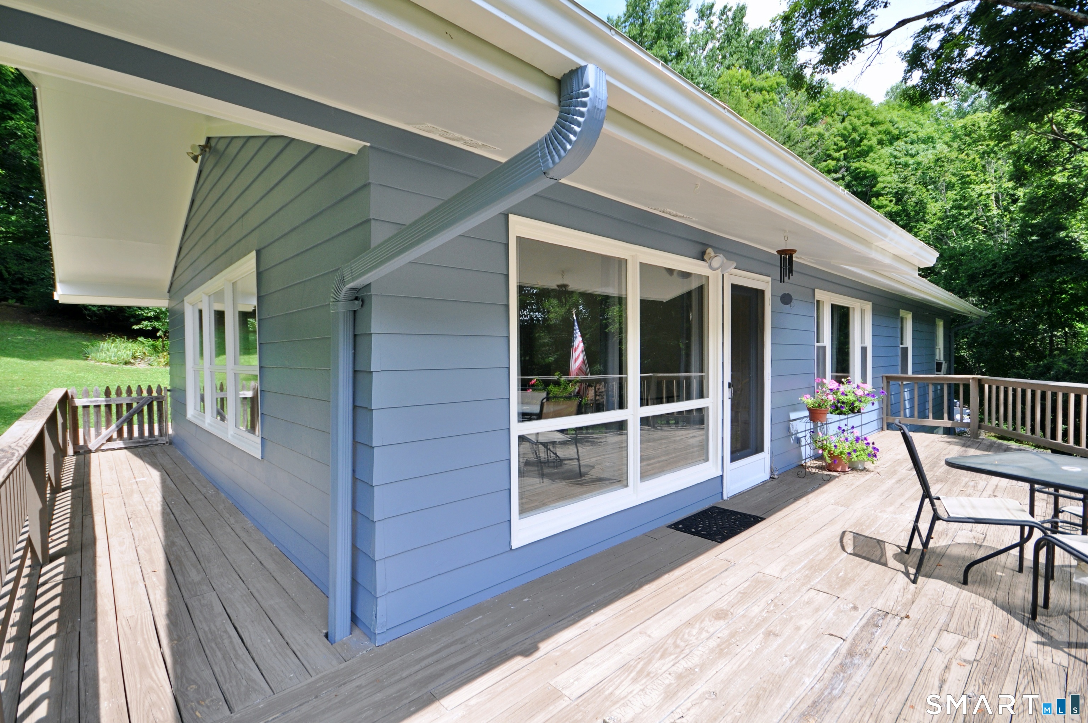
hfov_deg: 100.5
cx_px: 544
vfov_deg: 77.2
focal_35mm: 15
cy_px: 362
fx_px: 453
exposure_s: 1/160
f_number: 6.3
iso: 200
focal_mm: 10
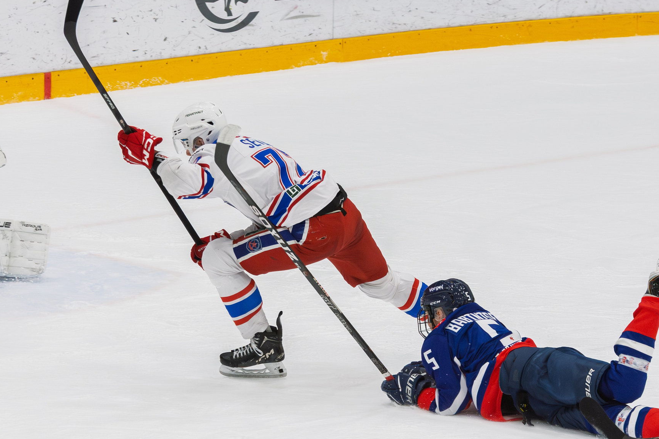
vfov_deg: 3.6
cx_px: 212
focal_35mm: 380
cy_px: 260
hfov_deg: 5.4
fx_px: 6954
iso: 1800
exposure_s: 1/1000
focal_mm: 160
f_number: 6.3
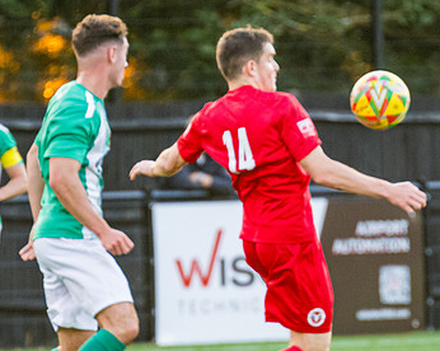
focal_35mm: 994
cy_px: 207
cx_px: 282
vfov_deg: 1.6
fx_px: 12930
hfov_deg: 1.9
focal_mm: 300
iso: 1250
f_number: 2.8
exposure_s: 1/640
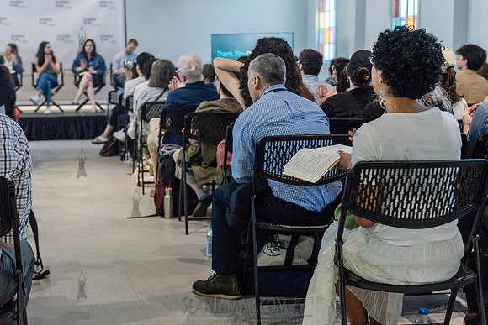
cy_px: 161
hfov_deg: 32.8
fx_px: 830
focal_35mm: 61
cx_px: 260
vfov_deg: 22.2
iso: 4000
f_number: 4
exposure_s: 1/320
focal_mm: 55
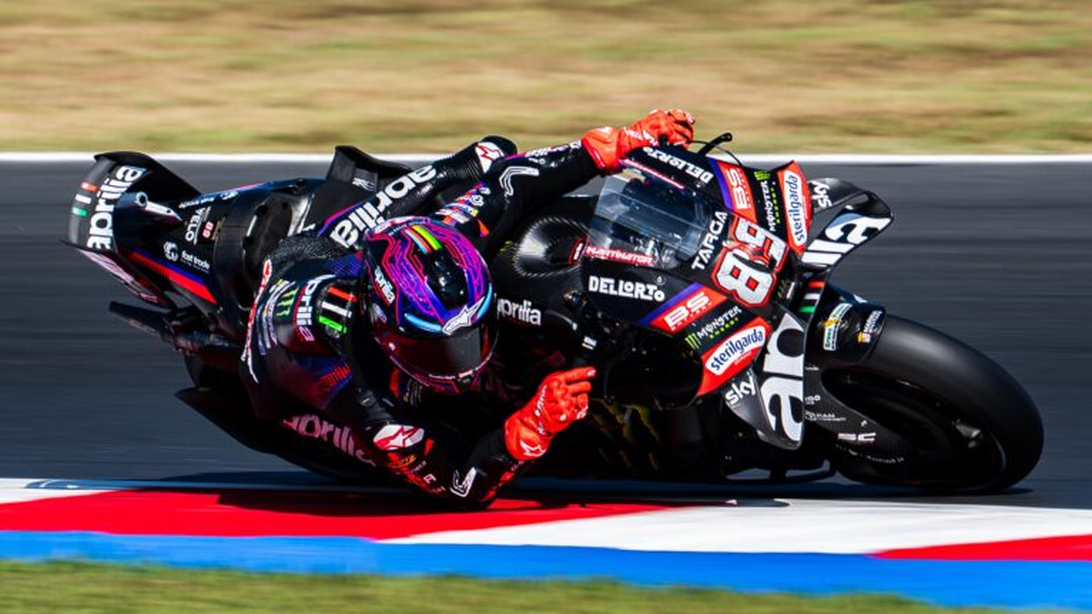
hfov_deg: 2.6
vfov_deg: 1.5
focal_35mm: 829
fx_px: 24006
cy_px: 210
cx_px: 549
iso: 100
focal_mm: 400
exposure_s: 1/320
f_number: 7.1
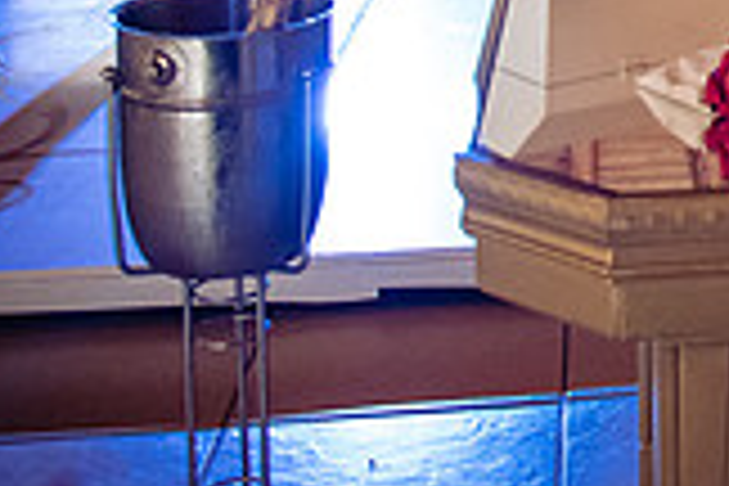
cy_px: -299
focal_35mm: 86
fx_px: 1741
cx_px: 1174
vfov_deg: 14.5
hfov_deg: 19.6
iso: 5000
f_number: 4
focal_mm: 24
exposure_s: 1/250
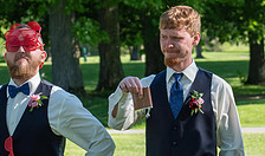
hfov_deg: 7.0
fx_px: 2168
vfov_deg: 4.1
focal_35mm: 305
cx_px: 73
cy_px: 134
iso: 280
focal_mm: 70
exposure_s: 1/500
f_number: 5.6
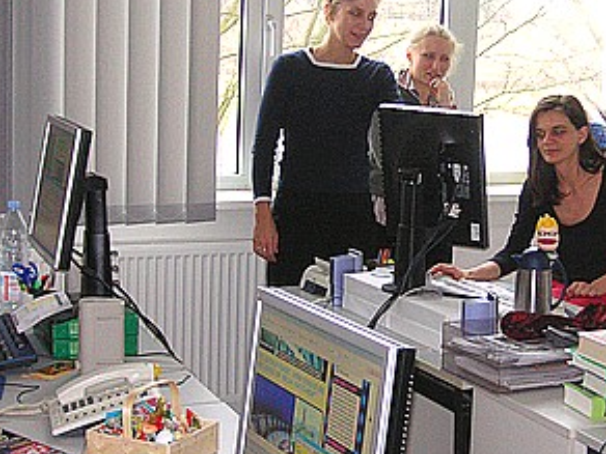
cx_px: 444
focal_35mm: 74
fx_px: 1295
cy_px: 173
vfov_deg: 19.9
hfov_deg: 26.0
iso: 160
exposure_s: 1/45
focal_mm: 7.8
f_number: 3.3
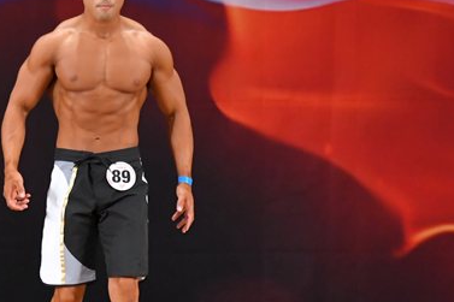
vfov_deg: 2.8
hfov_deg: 4.2
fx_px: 6214
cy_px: 208
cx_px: 144
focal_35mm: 493
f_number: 5.6
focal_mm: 160
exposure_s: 1/400
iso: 3200
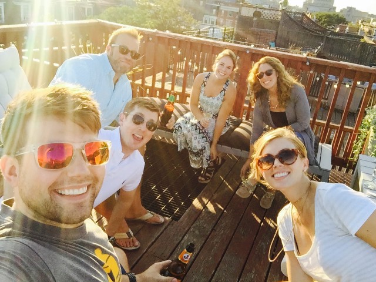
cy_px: 141
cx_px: 188
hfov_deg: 58.4
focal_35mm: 31
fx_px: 337
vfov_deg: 45.4
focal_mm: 2.65
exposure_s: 1/404
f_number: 2.2
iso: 32
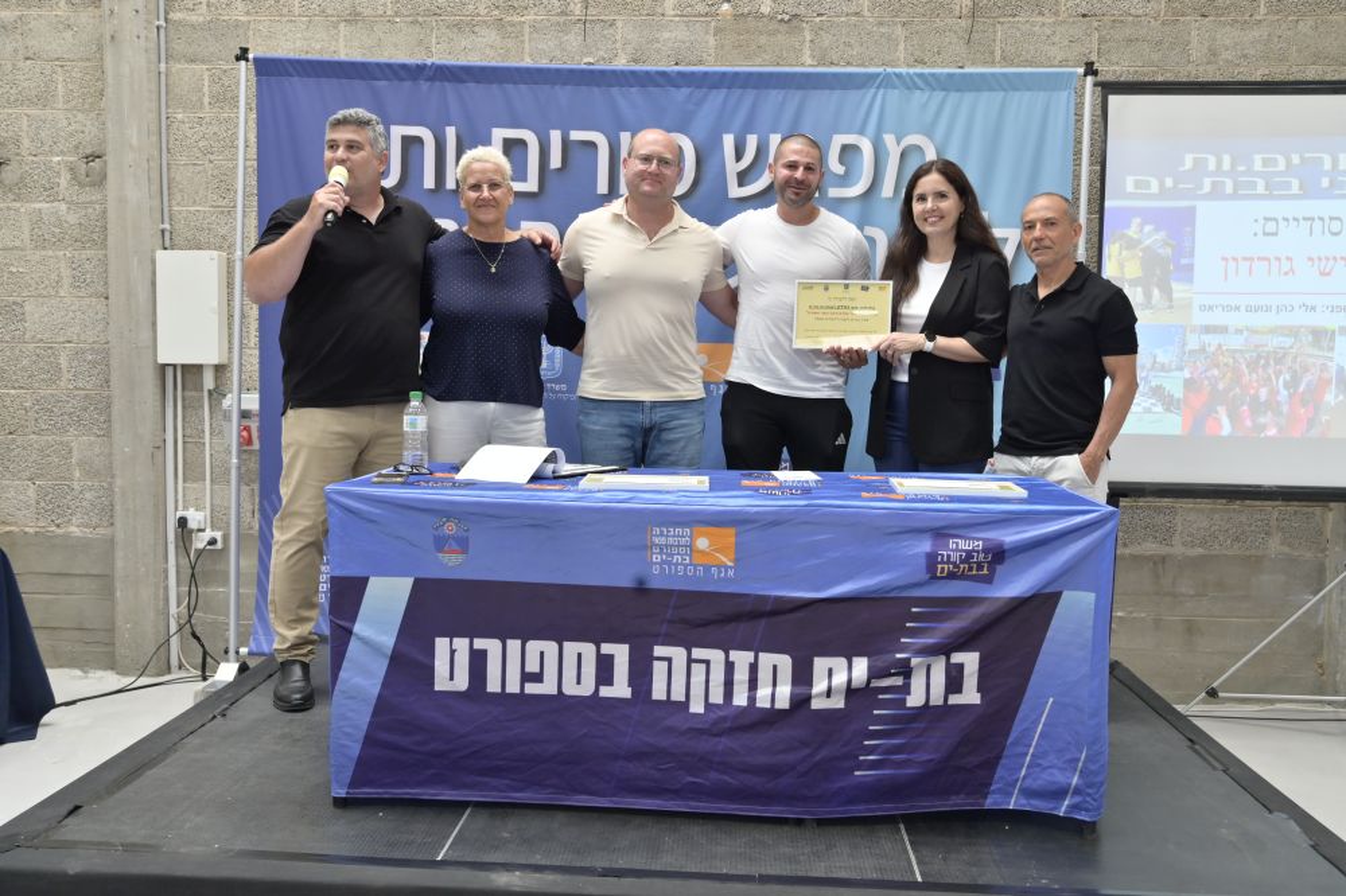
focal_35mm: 32
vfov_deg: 41.1
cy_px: 448
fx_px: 1196
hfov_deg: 58.7
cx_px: 673
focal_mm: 32
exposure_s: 1/160
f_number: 6.3
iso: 1600
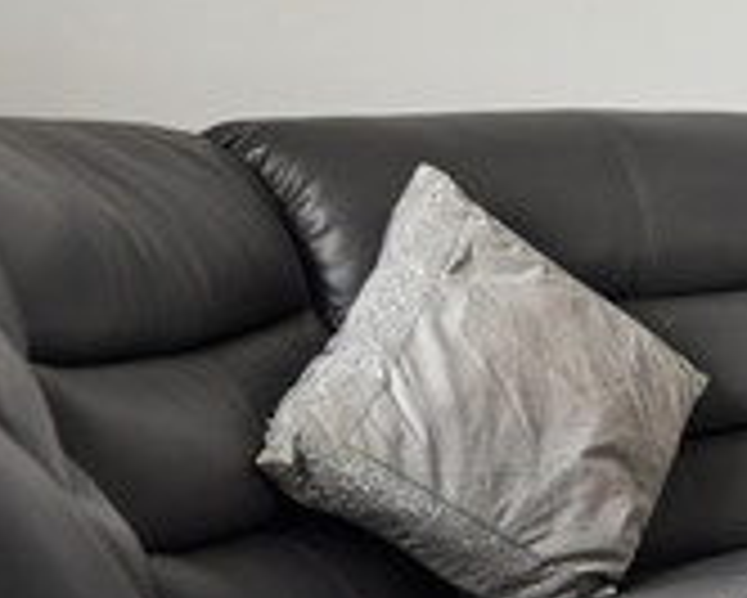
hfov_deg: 12.6
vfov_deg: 18.8
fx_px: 1792
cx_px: 2079
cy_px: 142
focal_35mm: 81
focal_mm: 14
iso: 1600
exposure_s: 1/100
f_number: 5
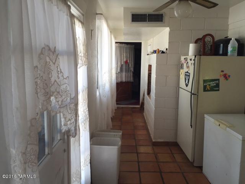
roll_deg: -2.0
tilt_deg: -7.1
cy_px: 92
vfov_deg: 48.2
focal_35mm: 29
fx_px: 205
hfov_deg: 61.7
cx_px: 122
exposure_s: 1/120
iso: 50
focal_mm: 4.15
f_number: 2.2
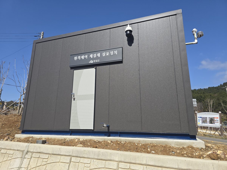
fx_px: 151
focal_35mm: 23
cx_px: 114
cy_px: 85
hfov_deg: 73.9
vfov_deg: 58.9
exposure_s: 1/1064
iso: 12
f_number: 1.7
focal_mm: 6.3
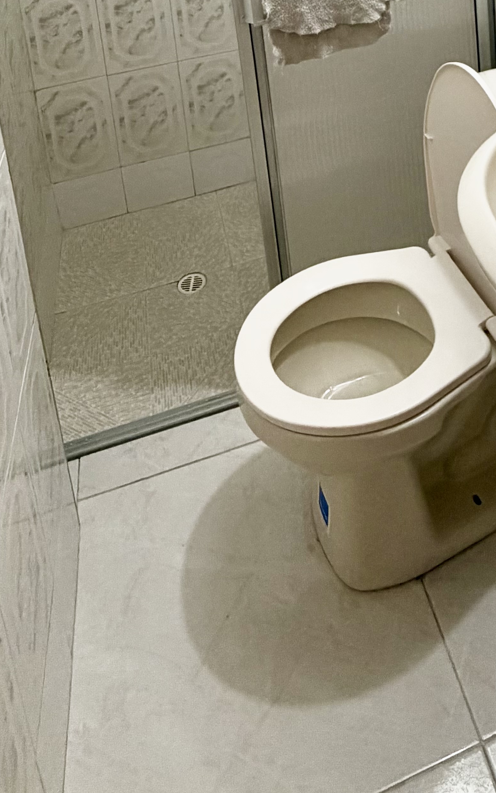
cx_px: 352
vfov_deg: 43.0
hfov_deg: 36.7
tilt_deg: -11.0
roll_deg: +4.5
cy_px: -96
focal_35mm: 34
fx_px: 735
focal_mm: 2.22
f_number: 2.2
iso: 250
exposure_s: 1/60
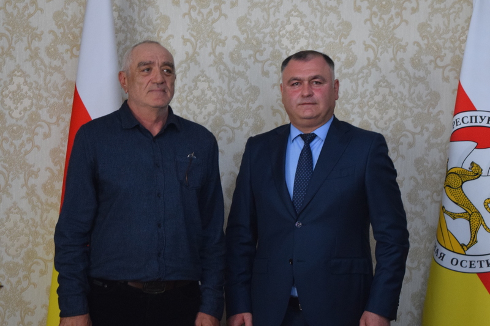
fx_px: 1123
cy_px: 163
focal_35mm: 82
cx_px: 245
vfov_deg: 16.5
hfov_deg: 24.6
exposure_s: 1/60
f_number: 5.6
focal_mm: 55
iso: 1800
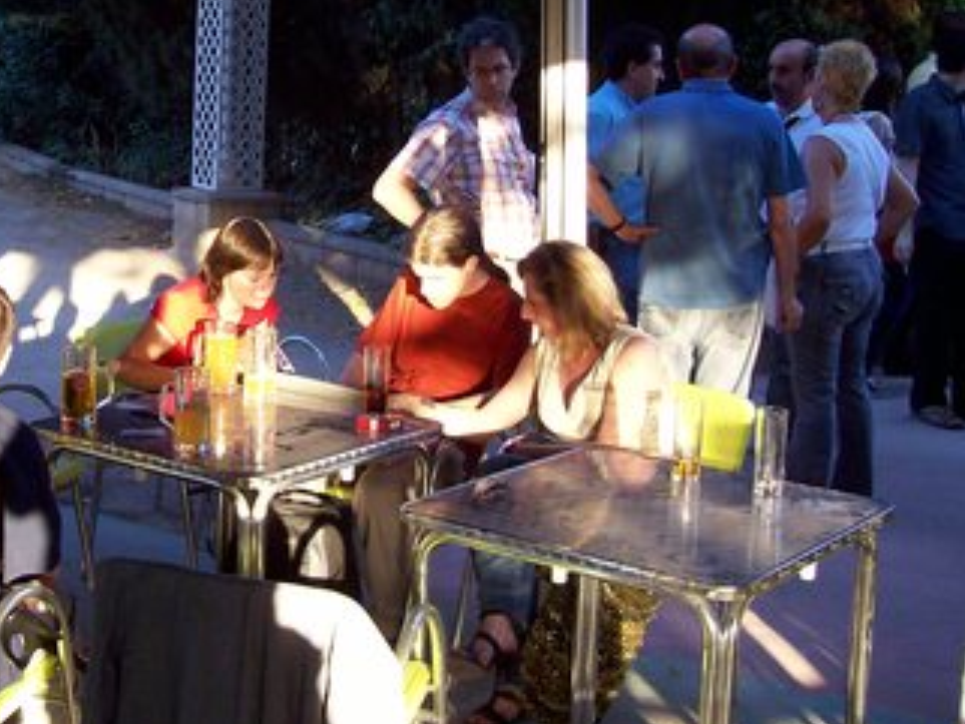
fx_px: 1562
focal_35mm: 56
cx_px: 228
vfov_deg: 25.9
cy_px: 224
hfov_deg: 33.6
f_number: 2.7
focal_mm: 6
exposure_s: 1/90.4
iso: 80
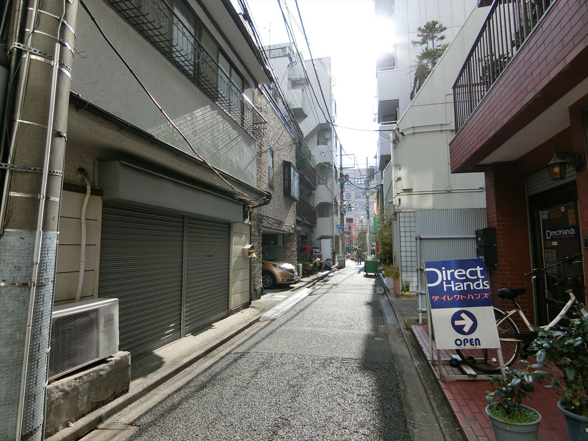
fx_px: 323
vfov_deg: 68.7
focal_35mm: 19
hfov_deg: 84.7
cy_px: 220
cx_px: 294
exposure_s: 1/800
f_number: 2.7
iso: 80
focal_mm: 4.06
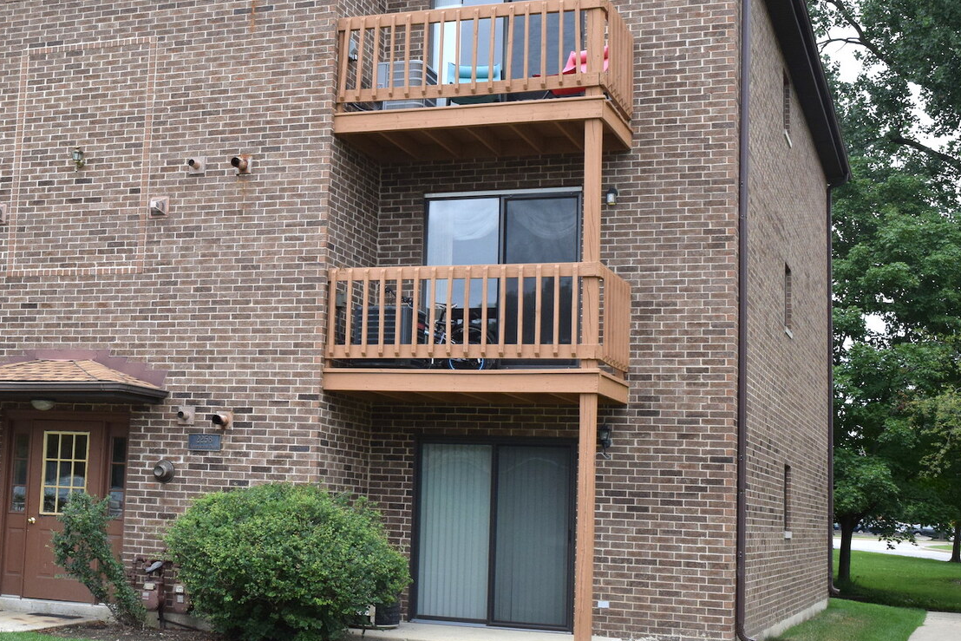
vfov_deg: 23.8
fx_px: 1522
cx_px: 260
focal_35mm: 57
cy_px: 294
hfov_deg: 34.4
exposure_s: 1/640
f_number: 13
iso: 800
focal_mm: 26
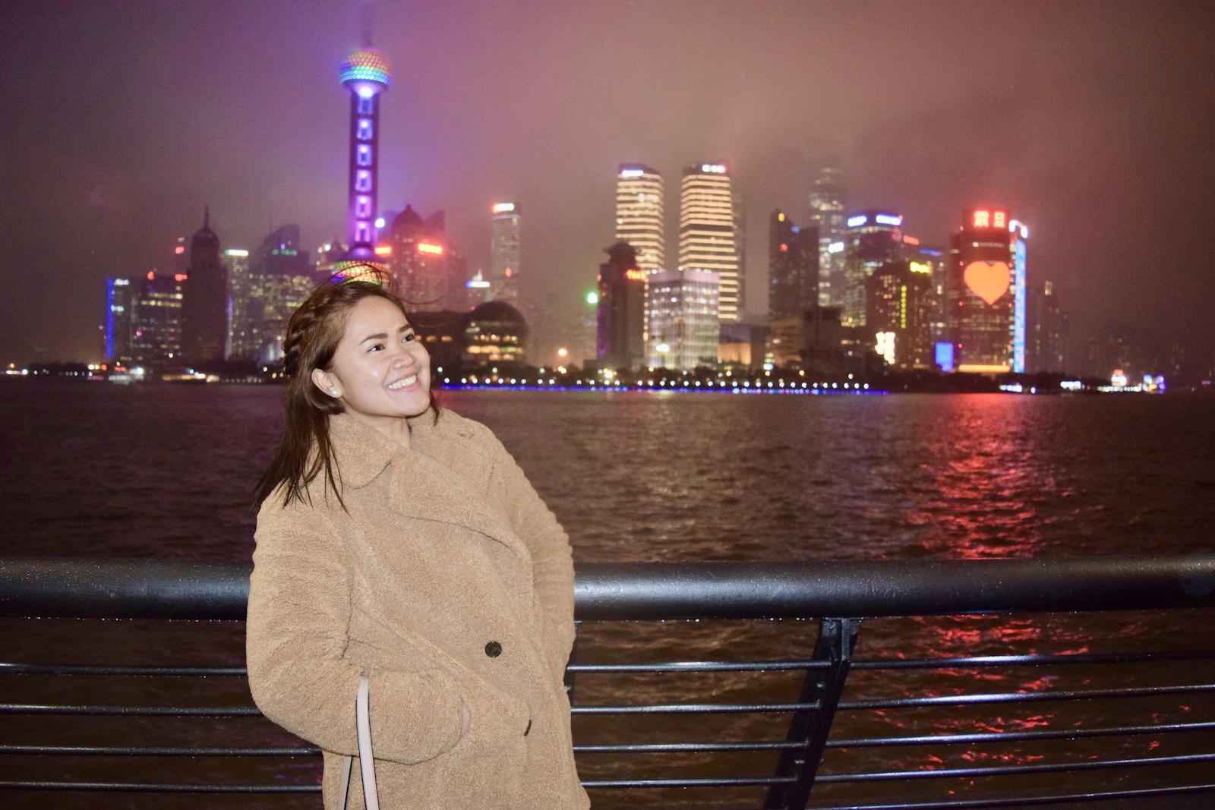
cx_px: 608
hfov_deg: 67.4
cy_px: 405
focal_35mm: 27
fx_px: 911
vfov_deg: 47.9
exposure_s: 1/60
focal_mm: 18
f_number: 3.5
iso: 2200
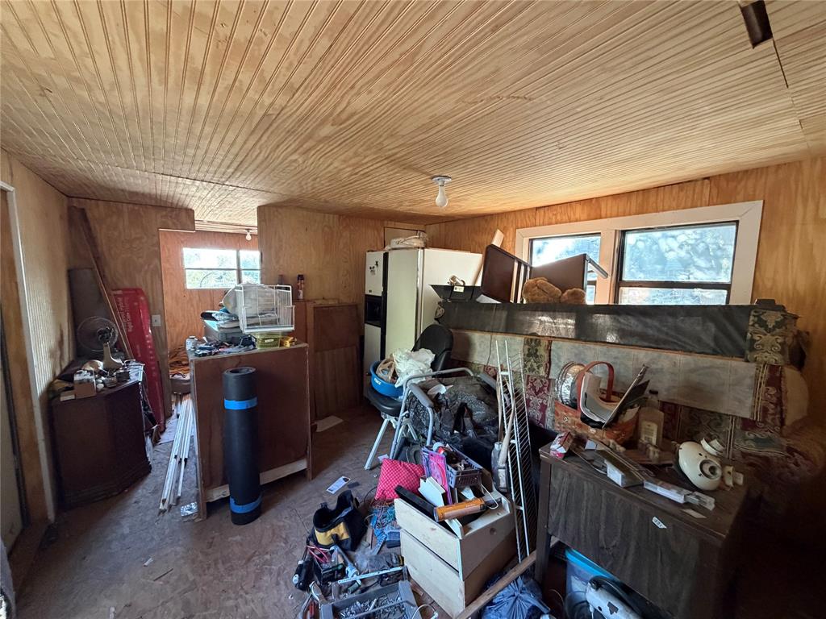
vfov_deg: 85.7
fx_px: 334
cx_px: 413
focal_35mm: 14
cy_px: 310
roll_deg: +1.1
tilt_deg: -7.8
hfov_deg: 102.1
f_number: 2.2
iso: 500
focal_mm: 2.22
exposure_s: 1/60
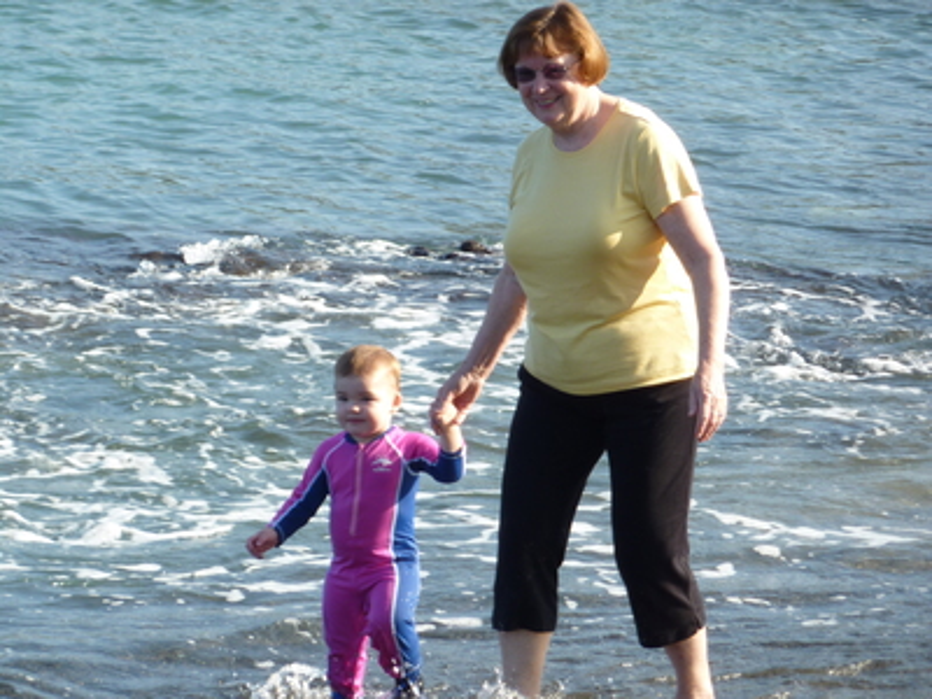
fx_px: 6516
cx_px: 466
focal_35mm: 242
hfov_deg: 8.2
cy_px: 350
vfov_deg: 6.1
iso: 80
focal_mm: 39.7
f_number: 4.7
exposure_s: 1/200
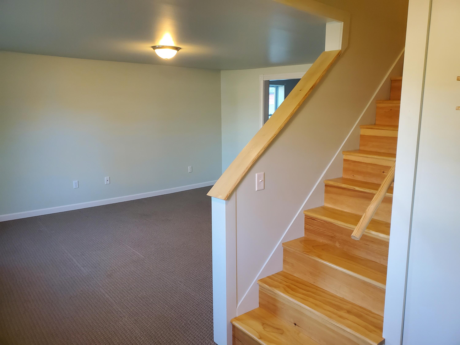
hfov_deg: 67.3
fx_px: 346
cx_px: 230
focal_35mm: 26
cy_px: 172
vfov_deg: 53.1
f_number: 2.4
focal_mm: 4.3
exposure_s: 1/59
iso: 250
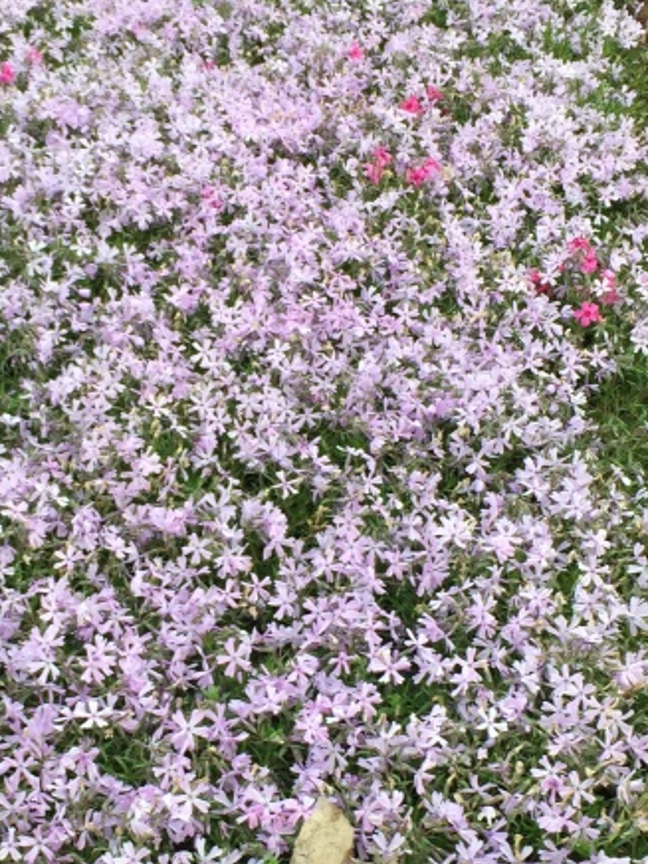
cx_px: 178
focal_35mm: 71
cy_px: 516
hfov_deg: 20.6
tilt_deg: -33.2
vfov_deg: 27.3
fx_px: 1772
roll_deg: +3.9
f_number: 2.2
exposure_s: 1/100
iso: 32
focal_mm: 4.15
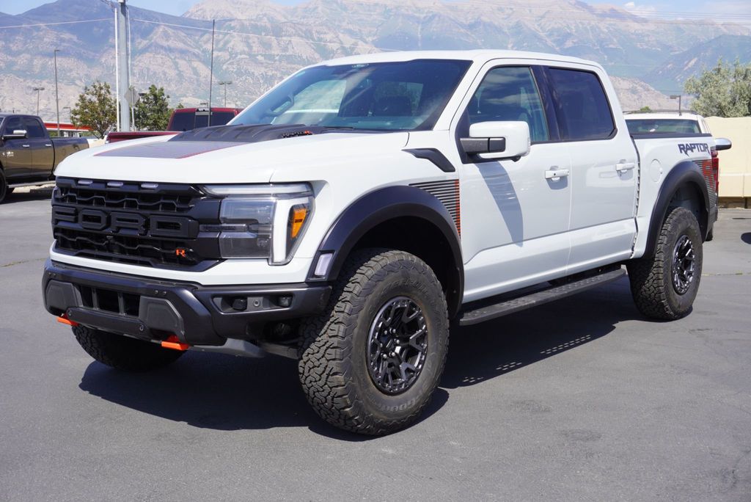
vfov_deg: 30.9
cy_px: 251
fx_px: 908
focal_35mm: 44
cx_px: 376
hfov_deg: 44.9
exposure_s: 1/125
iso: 100
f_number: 10
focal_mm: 29
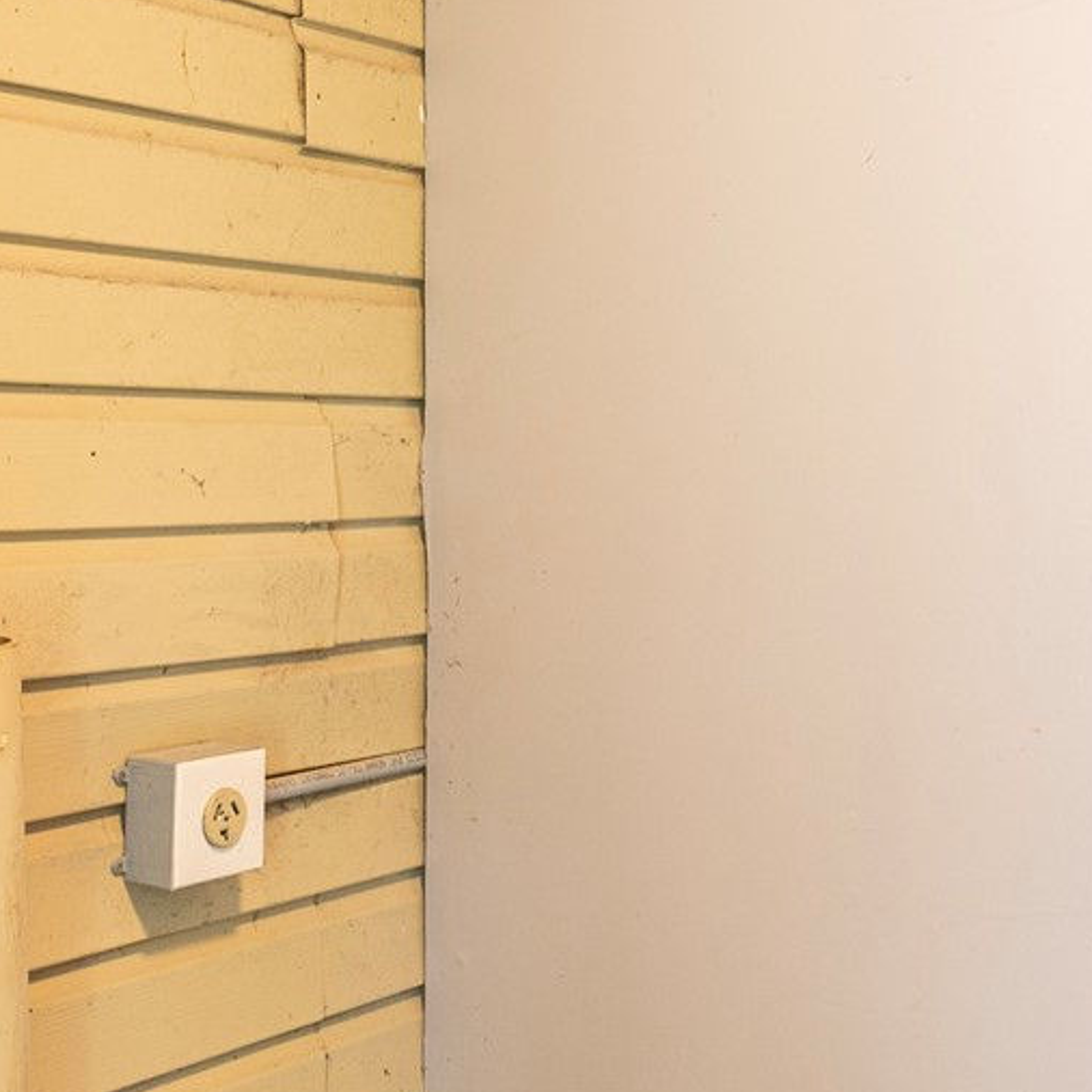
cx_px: 634
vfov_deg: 27.7
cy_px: 475
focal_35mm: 62
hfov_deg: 27.7
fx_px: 2213
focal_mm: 17
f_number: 8
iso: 125
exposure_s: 1/3
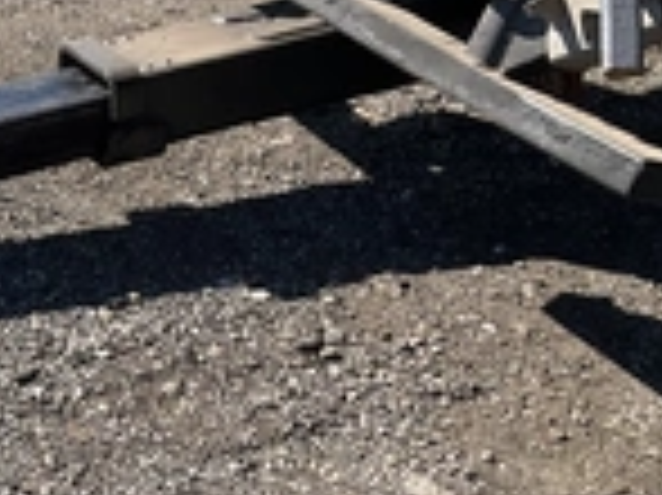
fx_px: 1510
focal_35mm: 79
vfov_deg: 18.5
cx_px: -122
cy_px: 364
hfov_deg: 22.8
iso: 25
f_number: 1.8
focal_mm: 3
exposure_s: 1/929
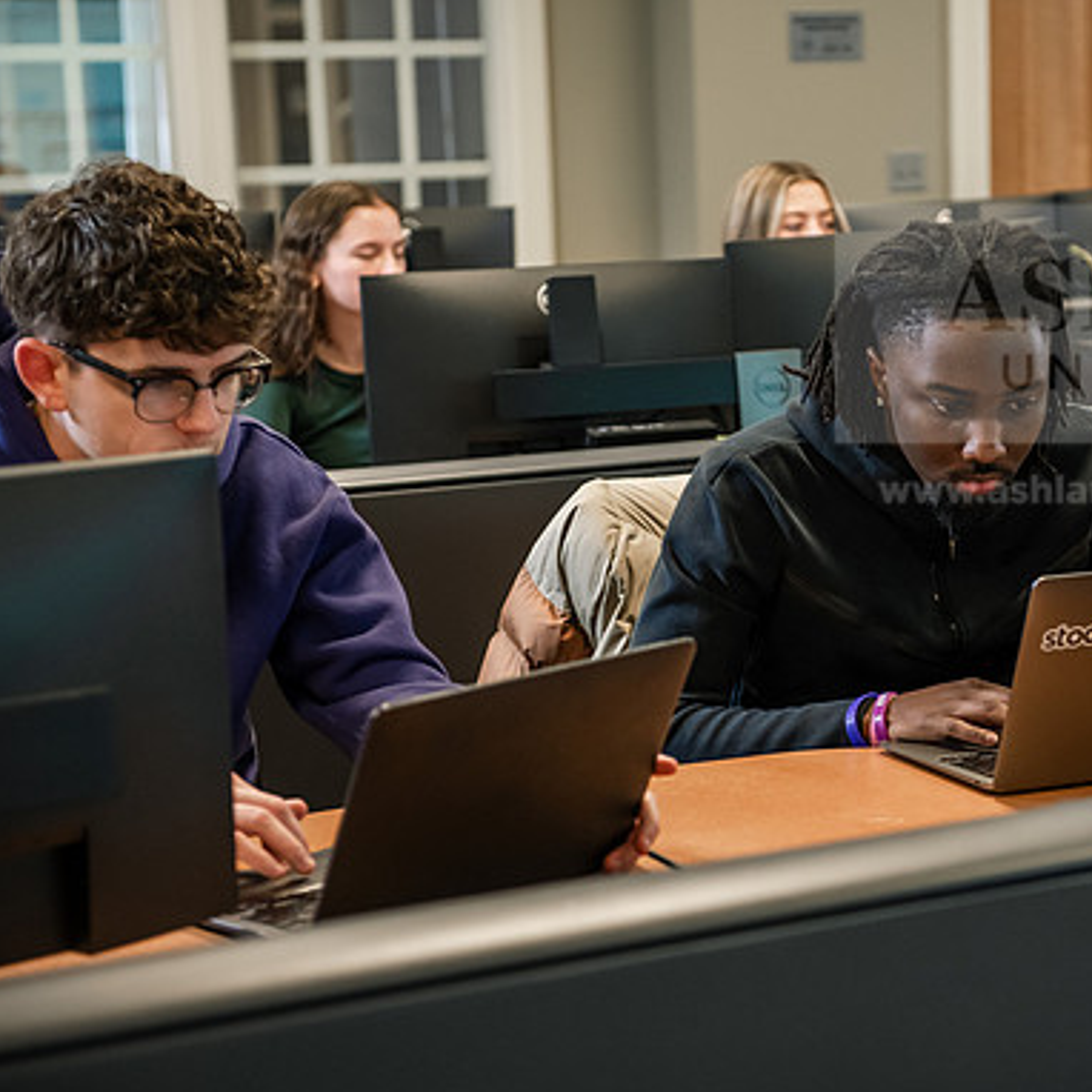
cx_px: 749
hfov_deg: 21.5
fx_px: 2855
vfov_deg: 21.7
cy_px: 550
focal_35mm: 80
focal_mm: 62
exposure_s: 1/160
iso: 1250
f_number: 3.2
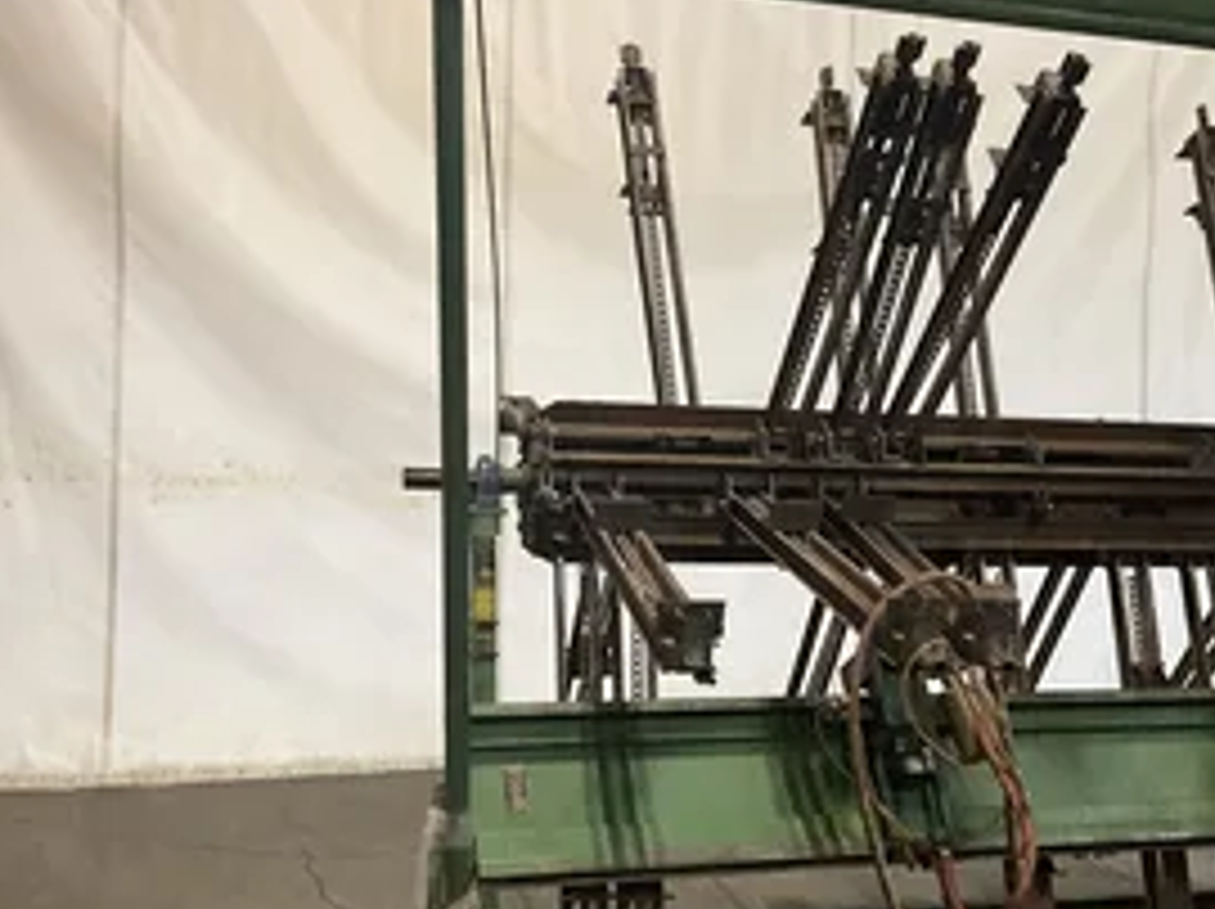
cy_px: 490
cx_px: 752
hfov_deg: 43.6
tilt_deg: -2.0
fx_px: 1508
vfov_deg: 33.5
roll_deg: -1.9
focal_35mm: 43
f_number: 1.8
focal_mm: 3
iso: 250
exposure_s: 1/60
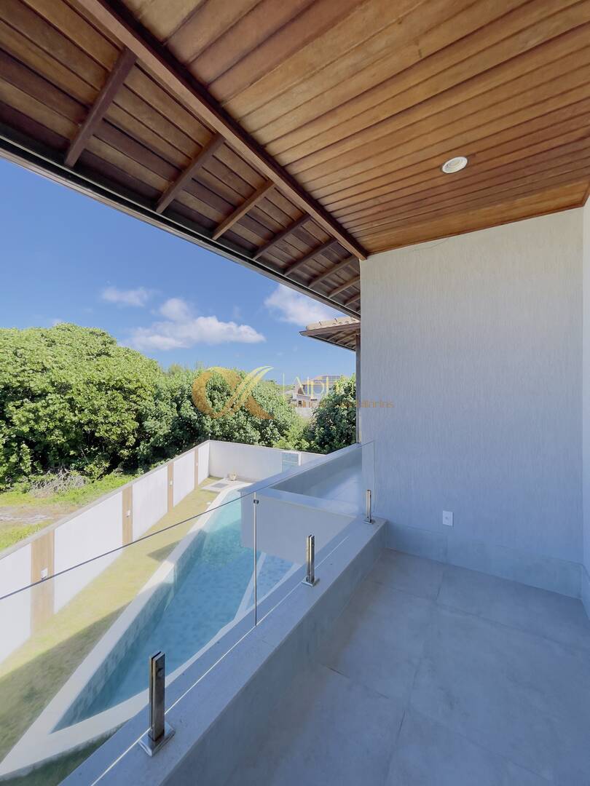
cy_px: 393
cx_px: 295
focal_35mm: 13
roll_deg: +0.1
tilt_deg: -0.5
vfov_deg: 106.2
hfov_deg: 89.9
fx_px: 295
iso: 25
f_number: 2.4
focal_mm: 1.54
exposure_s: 1/440
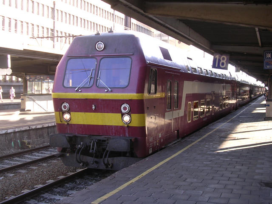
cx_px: 136
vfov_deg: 29.7
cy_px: 102
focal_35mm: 49
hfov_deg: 38.9
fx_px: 385
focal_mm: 7.5
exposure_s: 1/57.9
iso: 100
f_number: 3.1
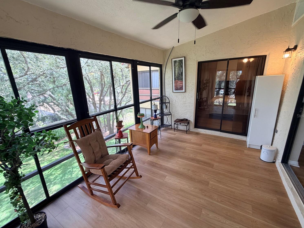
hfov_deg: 98.2
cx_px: 153
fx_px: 132
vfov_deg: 81.7
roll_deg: +2.8
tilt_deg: -15.1
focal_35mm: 15
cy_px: 116
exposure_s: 1/120
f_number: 2.2
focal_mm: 2.22
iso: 125
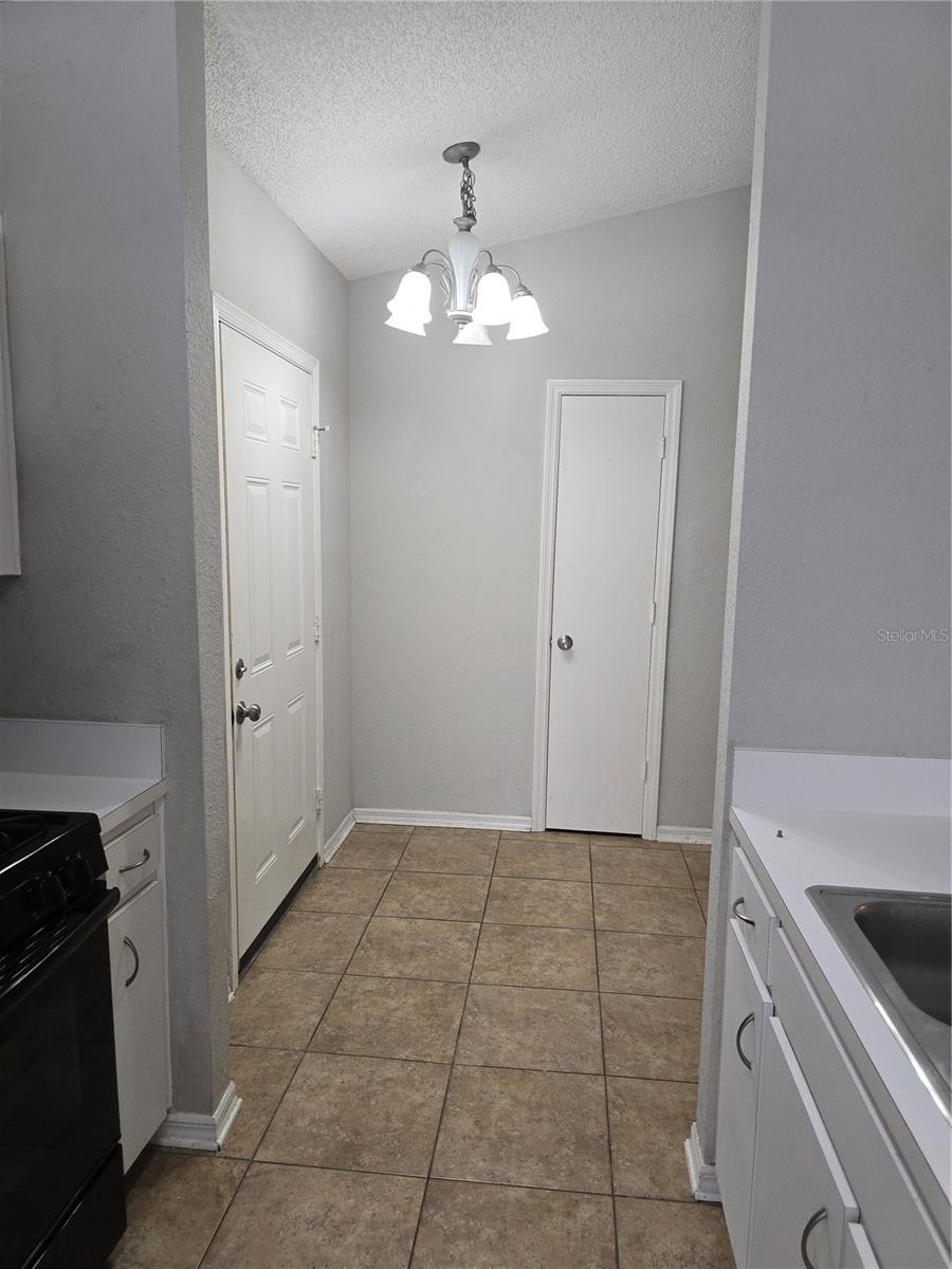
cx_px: 476
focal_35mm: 23
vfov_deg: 73.9
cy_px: 634
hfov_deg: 58.9
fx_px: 843
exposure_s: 1/120
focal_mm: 6.3
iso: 160
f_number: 1.7
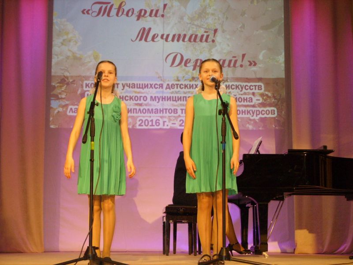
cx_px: 176
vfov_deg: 19.6
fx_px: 765
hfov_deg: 26.0
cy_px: 132
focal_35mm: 75
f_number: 3.3
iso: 400
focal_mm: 15.45
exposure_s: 1/148
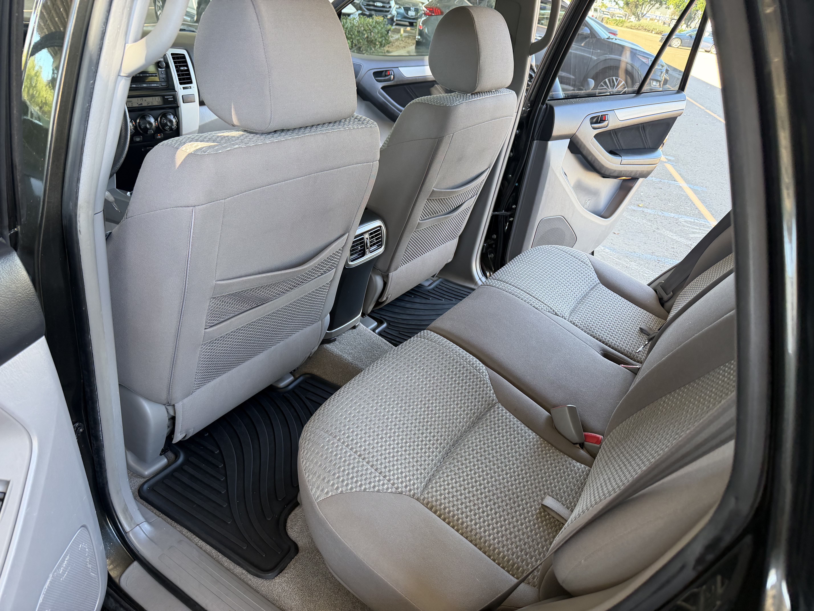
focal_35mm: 24
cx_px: 407
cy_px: 306
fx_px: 564
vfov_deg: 56.8
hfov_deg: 71.6
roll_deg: -10.6
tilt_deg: -30.4
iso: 160
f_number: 1.78
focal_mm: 6.76
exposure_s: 1/121
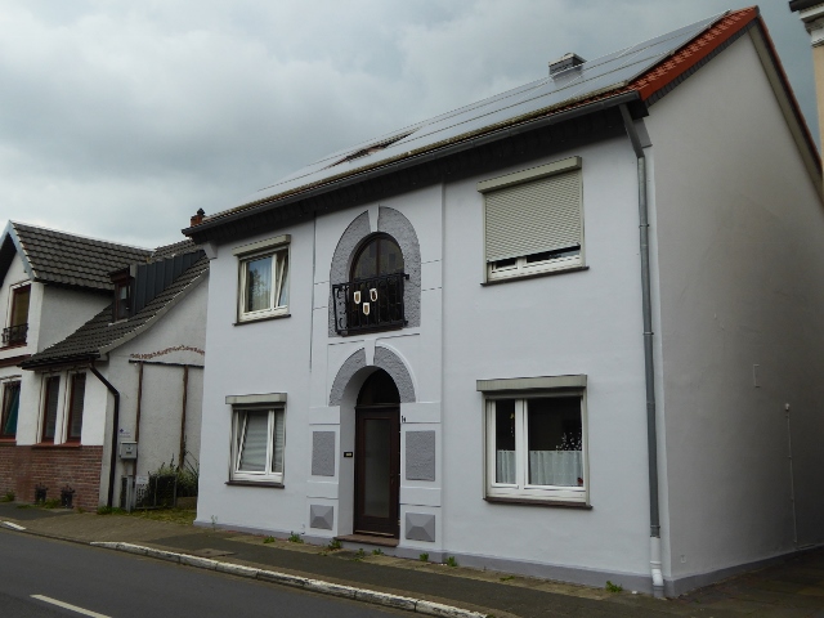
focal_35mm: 34
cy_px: 309
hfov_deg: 54.0
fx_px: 809
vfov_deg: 41.8
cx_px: 412
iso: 100
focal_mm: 5.8
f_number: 3.6
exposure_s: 1/500
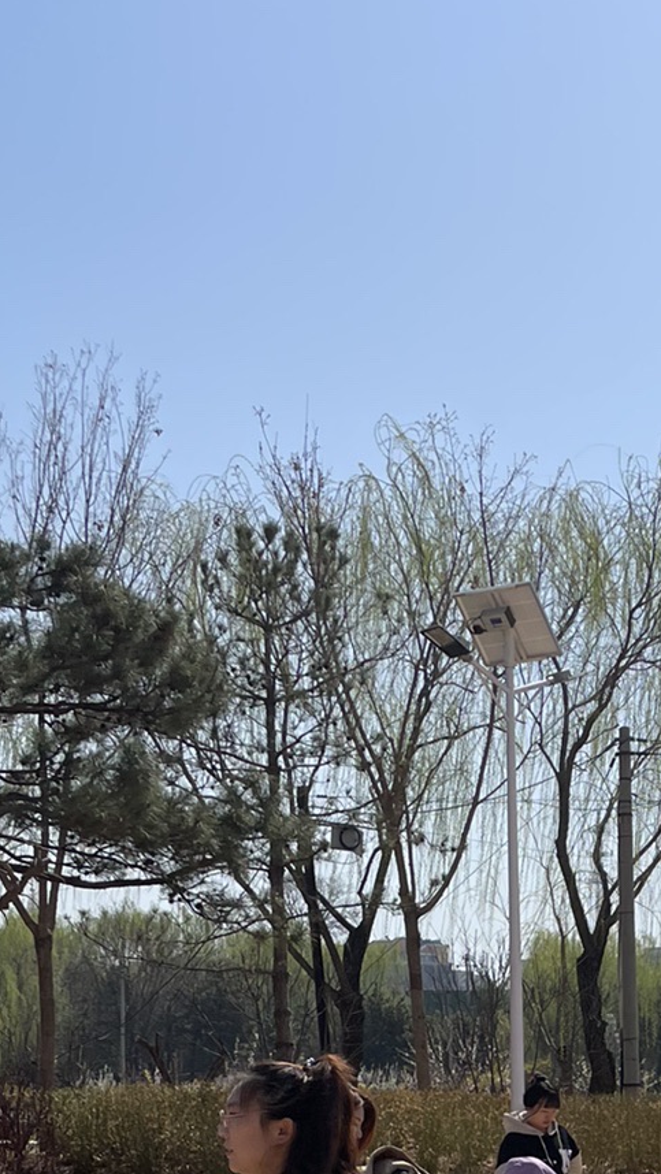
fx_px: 2055
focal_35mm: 66
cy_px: 1340
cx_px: 717
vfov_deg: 28.5
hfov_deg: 17.7
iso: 32
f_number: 1.6
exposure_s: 1/6135
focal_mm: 4.2
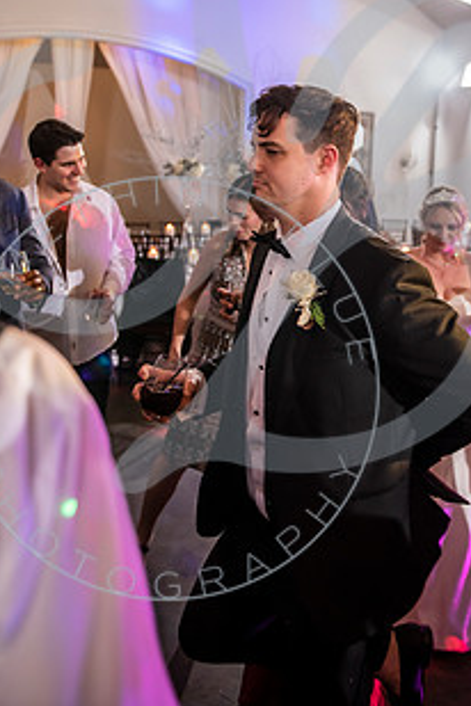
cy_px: 215
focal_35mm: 35
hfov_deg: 37.8
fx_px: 687
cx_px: 270
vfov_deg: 53.0
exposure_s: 1/125
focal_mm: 24
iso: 1600
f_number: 2.8
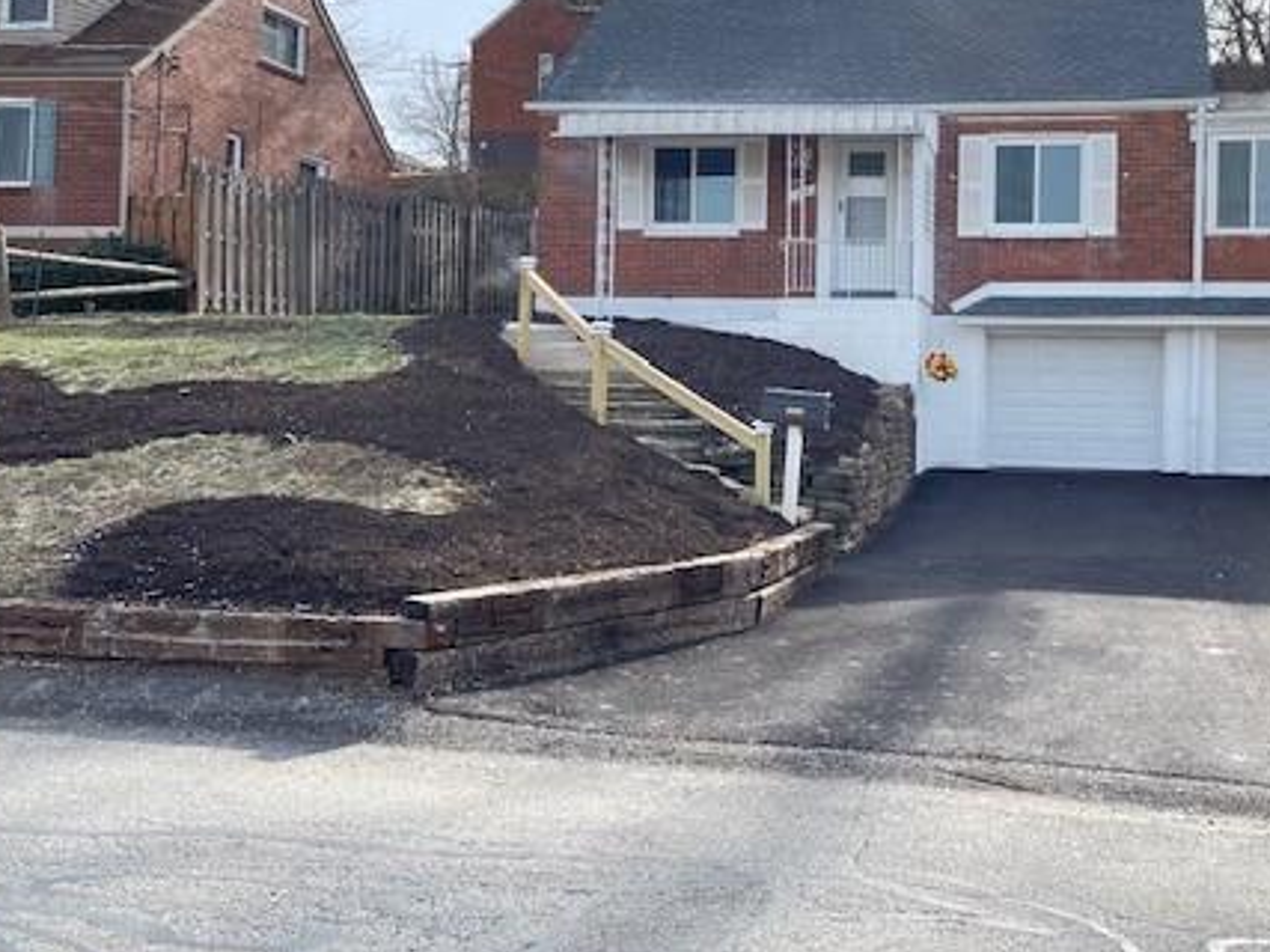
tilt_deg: +2.6
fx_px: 1430
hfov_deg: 46.6
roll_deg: -1.1
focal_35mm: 39
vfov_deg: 36.6
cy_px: 363
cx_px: 910
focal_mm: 4.2
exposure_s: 1/1103
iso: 32
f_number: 1.6
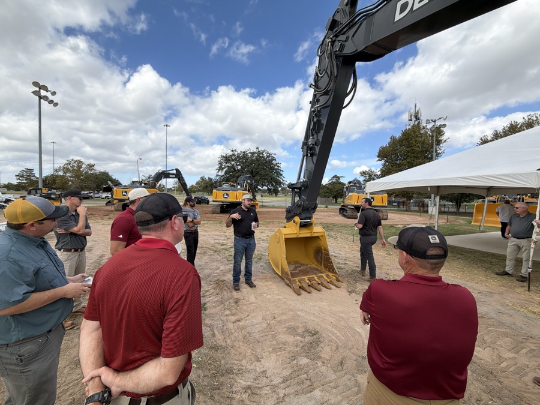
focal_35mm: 14
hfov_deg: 102.1
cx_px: 270
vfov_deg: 85.7
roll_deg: -2.2
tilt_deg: -1.4
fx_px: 218
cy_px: 202
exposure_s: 1/770
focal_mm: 2.22
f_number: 2.2
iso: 25
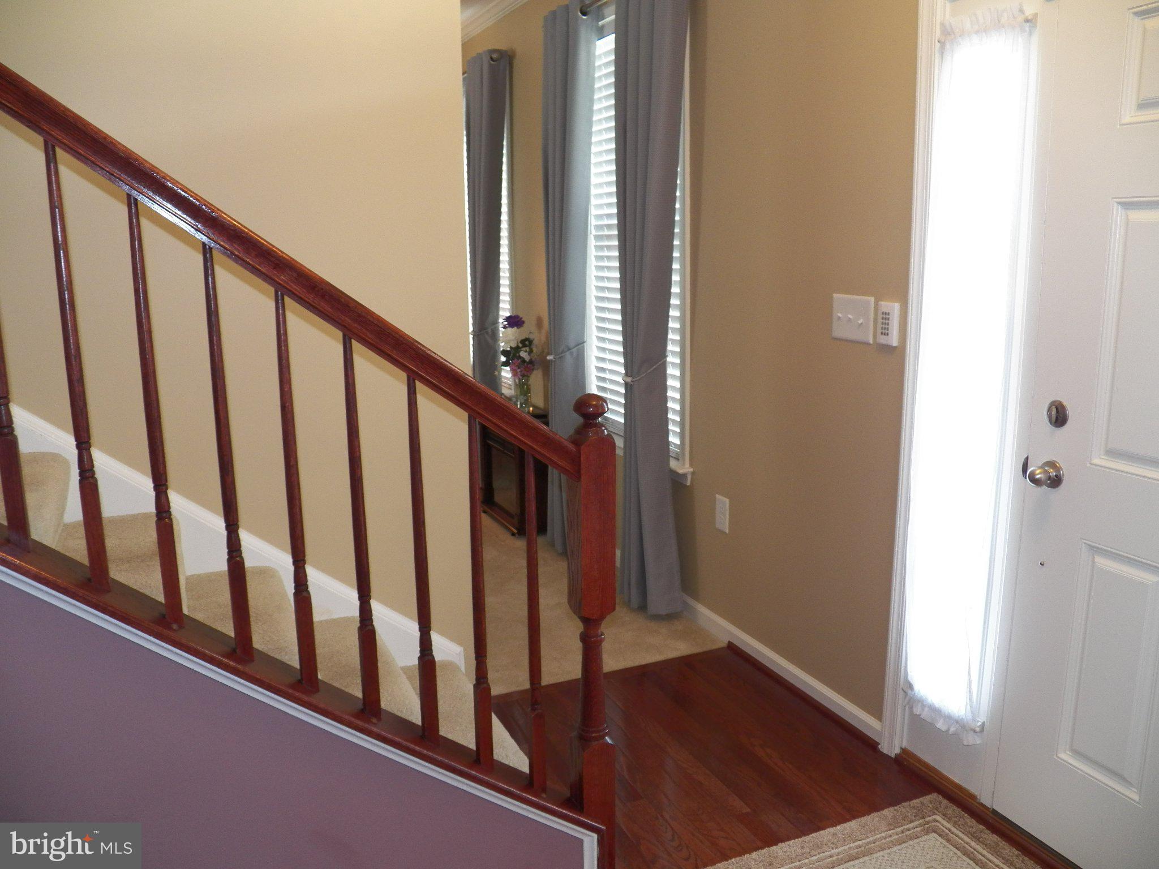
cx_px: 580
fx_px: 937
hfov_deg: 63.4
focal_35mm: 28
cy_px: 434
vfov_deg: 49.7
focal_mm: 4.9
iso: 125
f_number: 2.8
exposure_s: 1/30
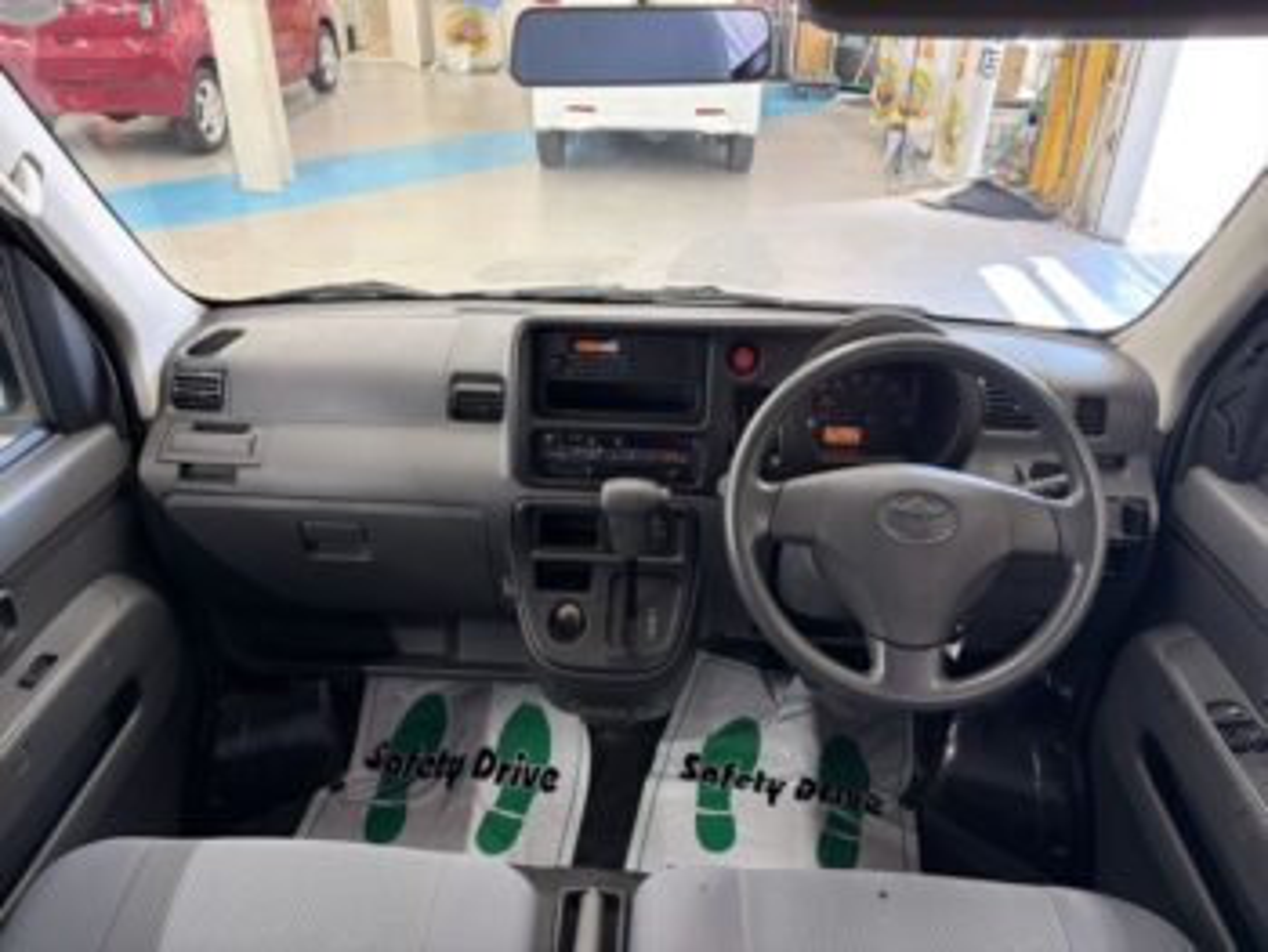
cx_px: 634
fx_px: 953
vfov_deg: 53.1
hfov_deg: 67.3
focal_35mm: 26
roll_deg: -0.4
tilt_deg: -29.4
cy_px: 476
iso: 160
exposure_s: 1/50
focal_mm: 5.96
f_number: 1.6
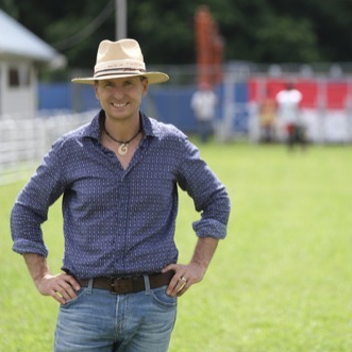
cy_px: 176
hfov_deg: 7.0
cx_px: 211
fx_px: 2865
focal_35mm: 249
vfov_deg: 7.0
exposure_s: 1/1250
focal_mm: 129.2
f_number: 3.2
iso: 200
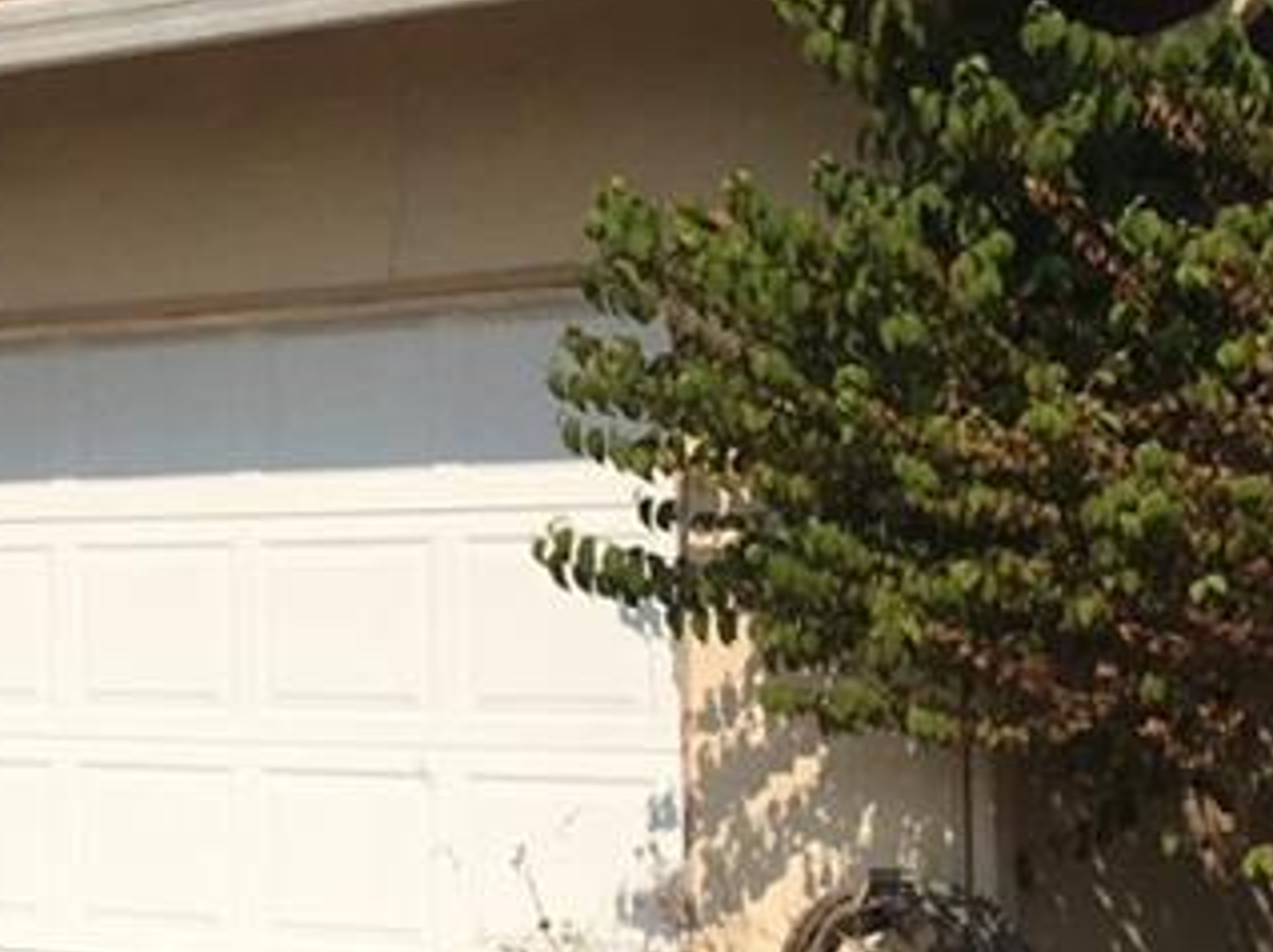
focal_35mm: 137
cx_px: -1285
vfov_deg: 10.8
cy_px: 584
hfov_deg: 12.6
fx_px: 5034
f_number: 2.2
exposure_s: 1/2404
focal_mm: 4.15
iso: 25
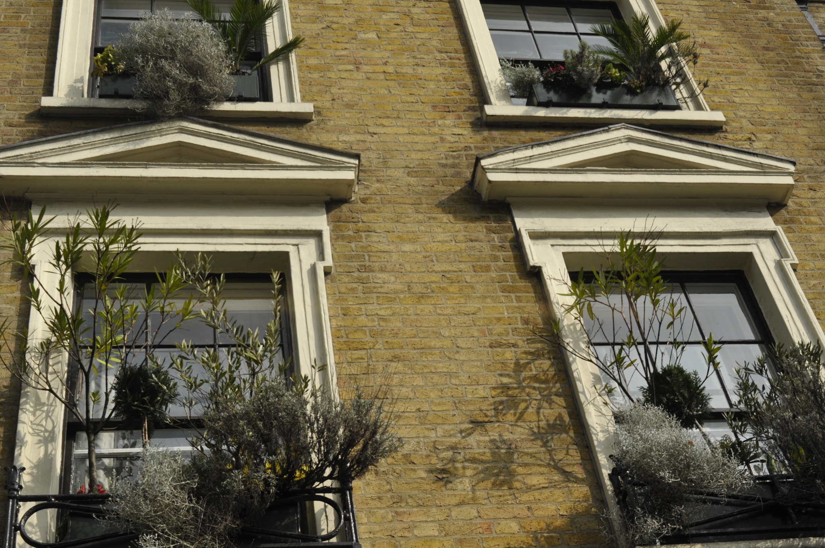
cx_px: 412
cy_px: 274
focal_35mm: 57
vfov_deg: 23.7
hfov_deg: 35.1
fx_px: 1305
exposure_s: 1/400
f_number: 10
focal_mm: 38
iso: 200
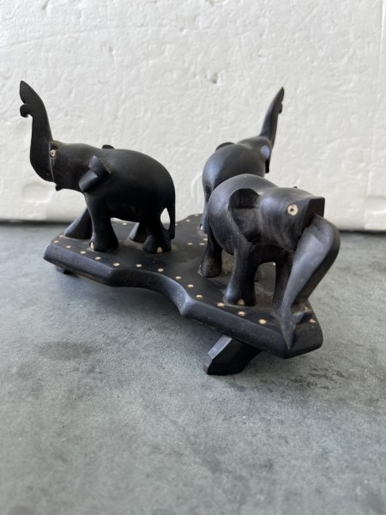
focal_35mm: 26
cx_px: 193
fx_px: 387
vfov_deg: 67.3
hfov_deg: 53.1
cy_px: 258
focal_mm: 5.1
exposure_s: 1/122
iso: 64
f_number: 1.6
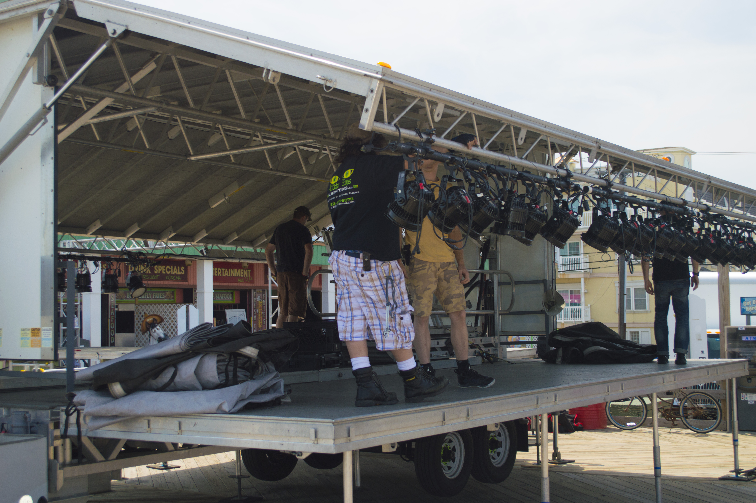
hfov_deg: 38.9
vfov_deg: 26.4
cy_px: 252
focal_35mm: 51
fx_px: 1070
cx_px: 378
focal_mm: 34
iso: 100
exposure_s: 1/200
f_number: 5
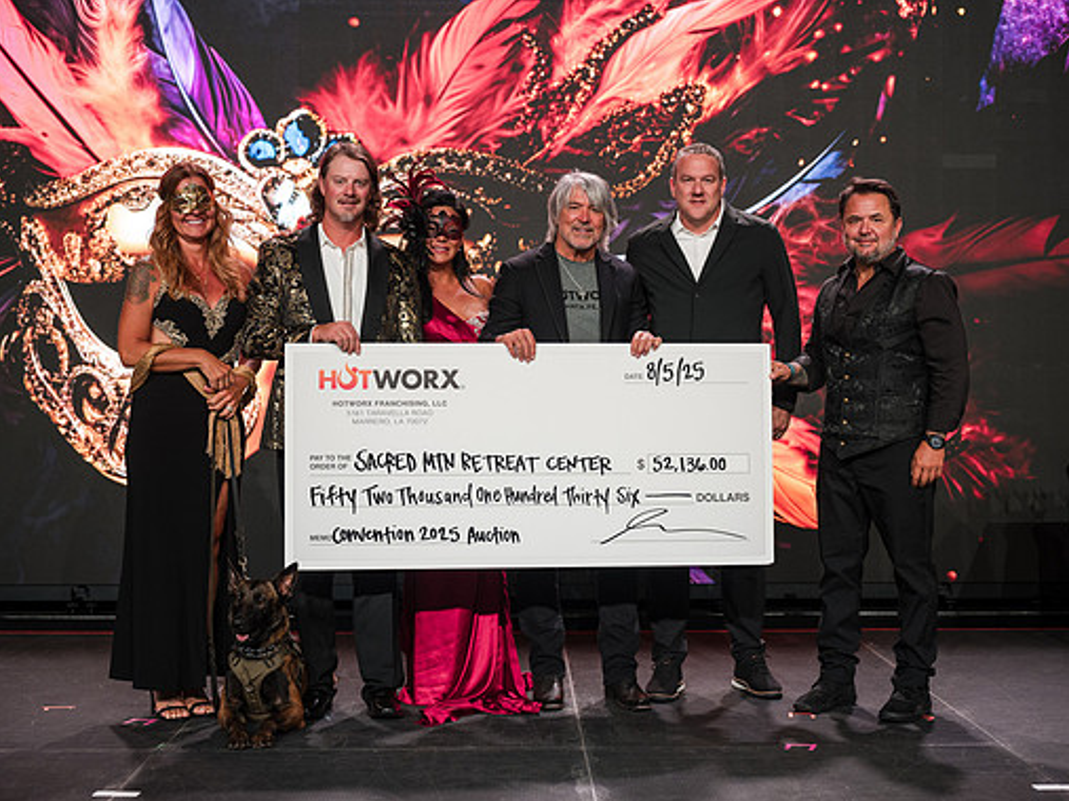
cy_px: 402
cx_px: 559
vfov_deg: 26.5
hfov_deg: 34.9
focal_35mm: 55
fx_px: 1698
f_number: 2.8
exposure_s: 1/125
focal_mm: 50
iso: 800
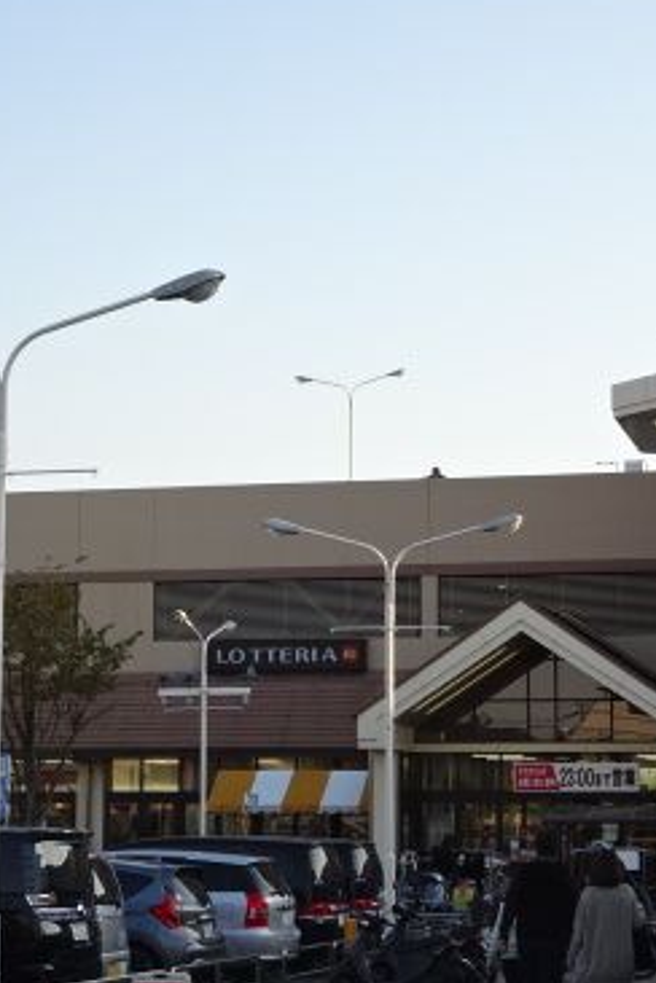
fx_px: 2186
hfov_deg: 17.1
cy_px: 564
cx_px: 269
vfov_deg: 25.3
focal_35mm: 80
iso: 80
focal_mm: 7.58
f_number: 4.5
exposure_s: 1/250
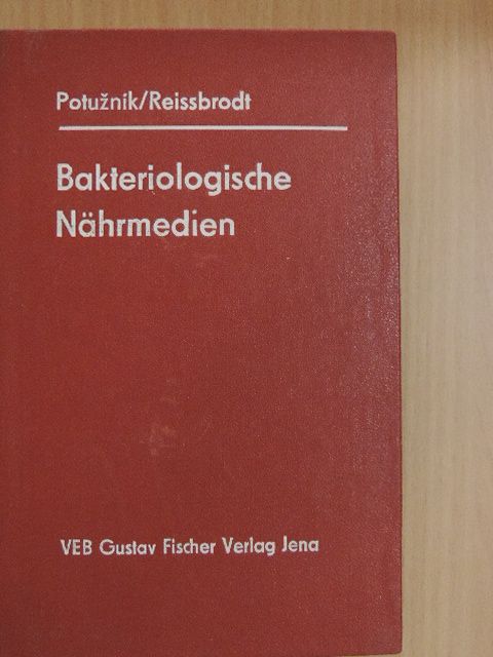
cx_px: 246
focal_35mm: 50
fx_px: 949
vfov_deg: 38.2
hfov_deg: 29.1
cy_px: 328
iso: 1600
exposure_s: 1/100
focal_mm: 8.9
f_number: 3.6
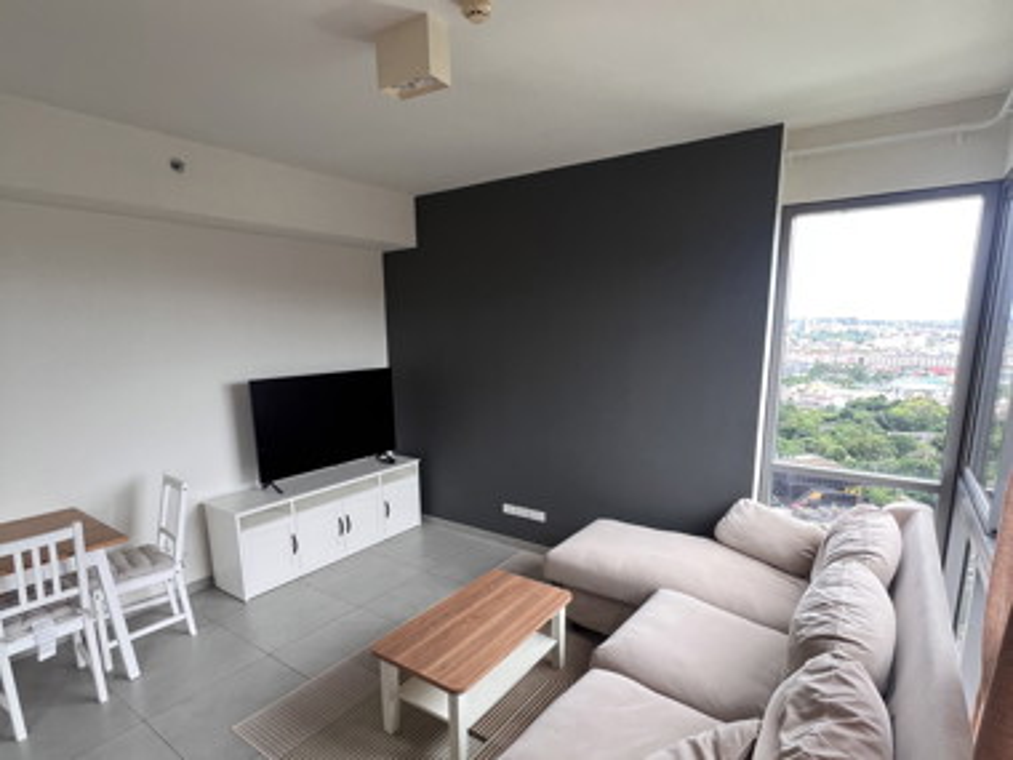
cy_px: 380
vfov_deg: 89.9
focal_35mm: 13
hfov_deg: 106.2
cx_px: 506
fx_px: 380
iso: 80
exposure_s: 1/99
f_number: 1.8
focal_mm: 1.57
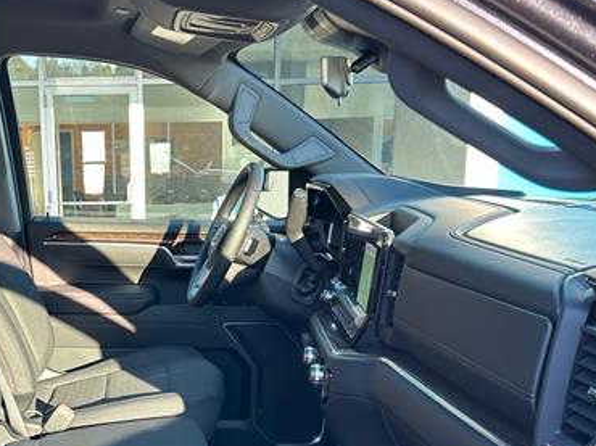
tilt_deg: -11.3
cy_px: 341
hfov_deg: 40.7
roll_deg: +1.2
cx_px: 137
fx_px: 774
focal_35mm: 45
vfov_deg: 31.5
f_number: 1.5
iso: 40
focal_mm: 5.7
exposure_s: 1/121
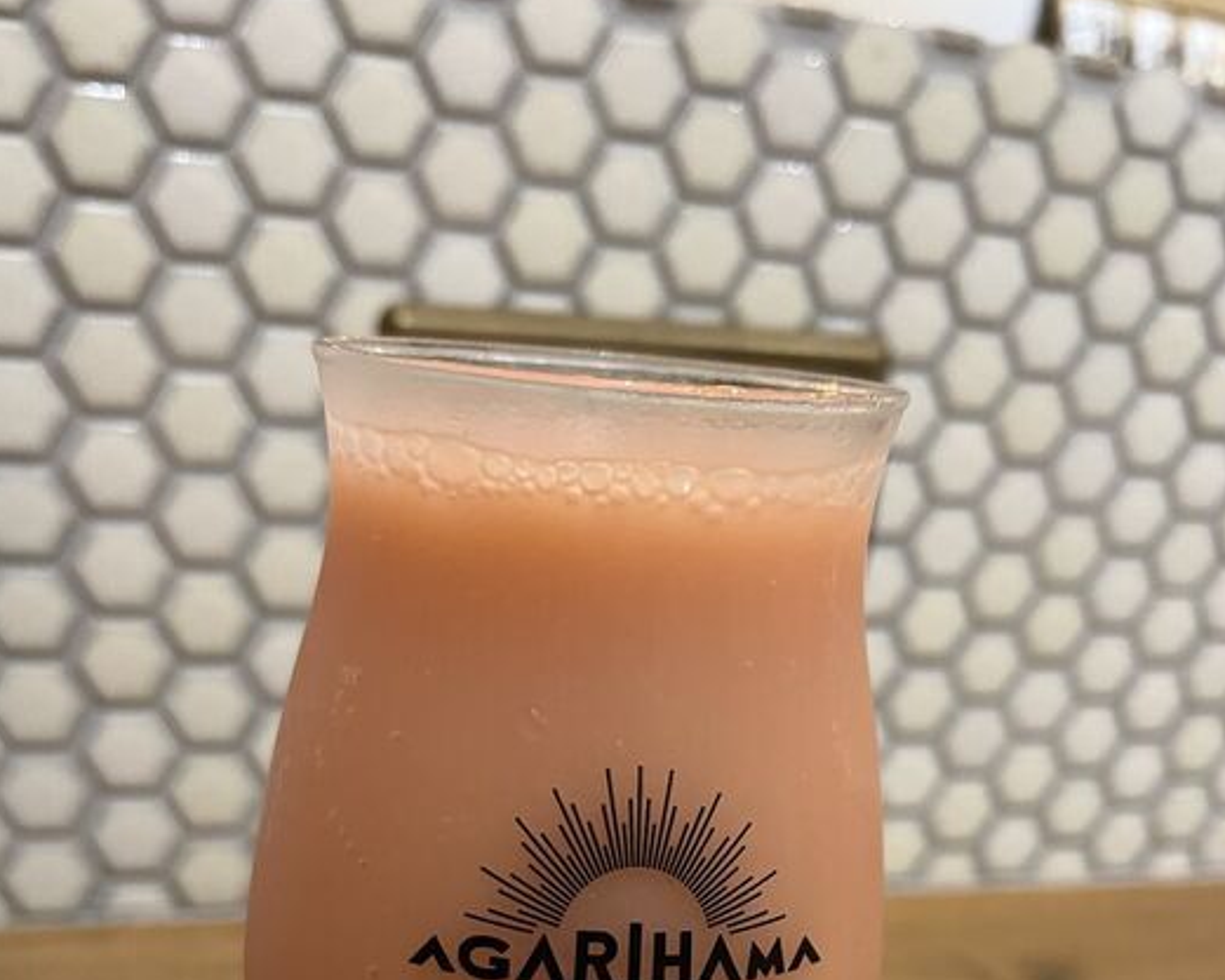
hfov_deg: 49.1
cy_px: 872
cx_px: 618
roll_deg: -4.9
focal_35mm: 37
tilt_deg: -22.4
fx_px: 1342
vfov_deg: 37.6
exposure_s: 1/60
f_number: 1.6
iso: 400
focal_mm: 5.1
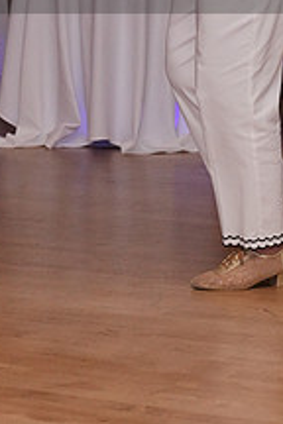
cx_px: 36
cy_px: -51
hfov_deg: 7.5
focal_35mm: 183
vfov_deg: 11.1
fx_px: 2158
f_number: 5.6
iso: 5000
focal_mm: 68
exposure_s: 1/250
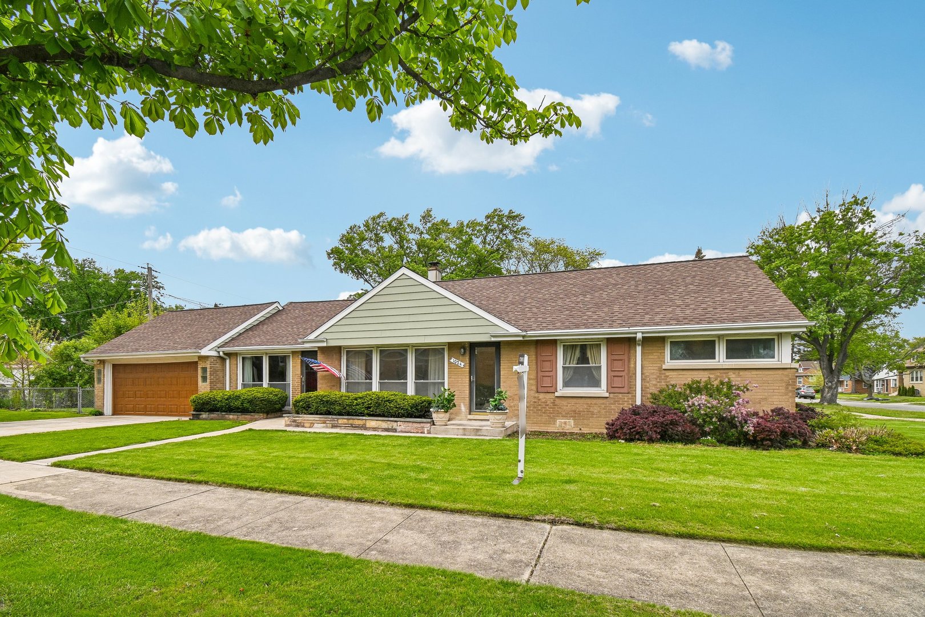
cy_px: 308
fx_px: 385
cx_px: 462
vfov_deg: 77.3
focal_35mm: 15
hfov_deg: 100.4
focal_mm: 10
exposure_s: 1/200
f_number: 8
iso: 100
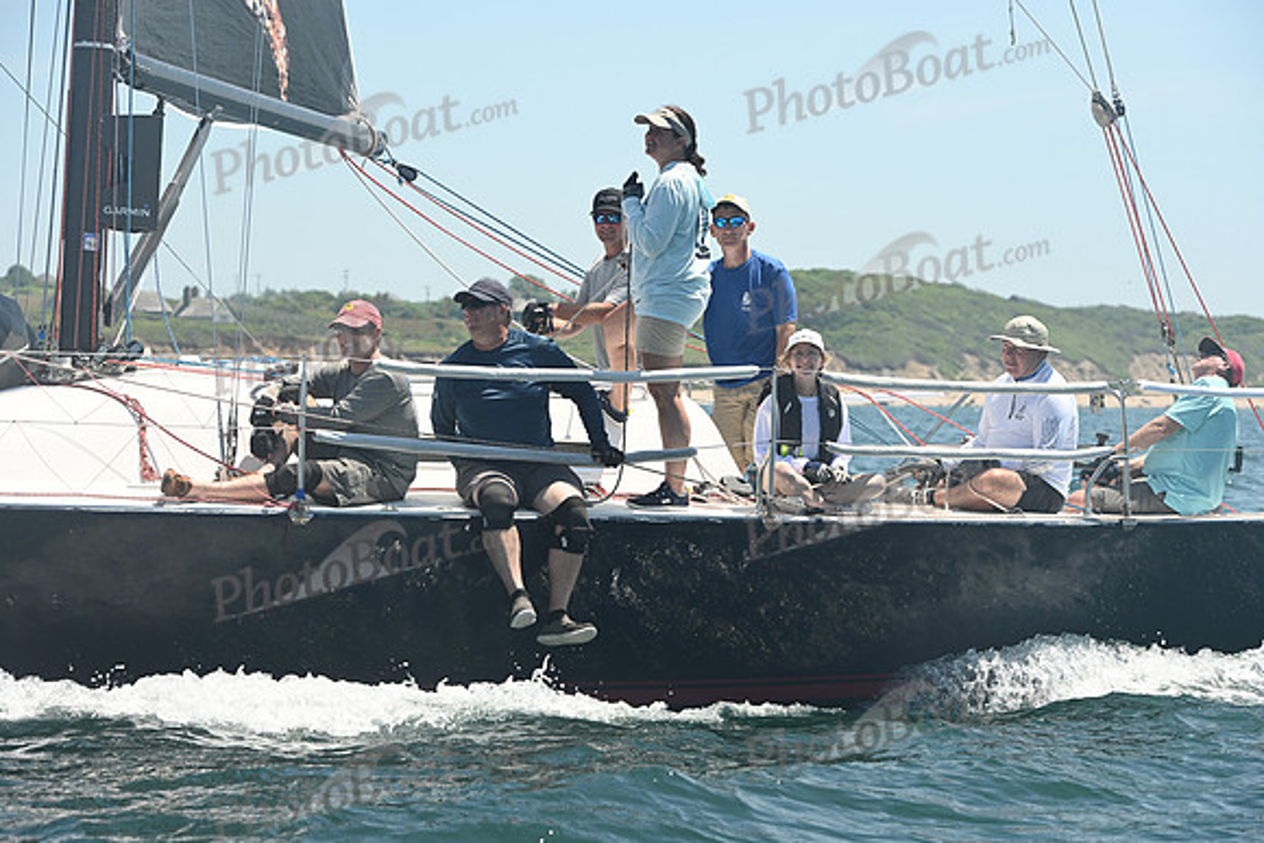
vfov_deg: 11.2
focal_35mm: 122
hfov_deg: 16.8
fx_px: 4284
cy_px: 422
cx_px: 632
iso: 320
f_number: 7.1
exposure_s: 1/1000
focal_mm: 122
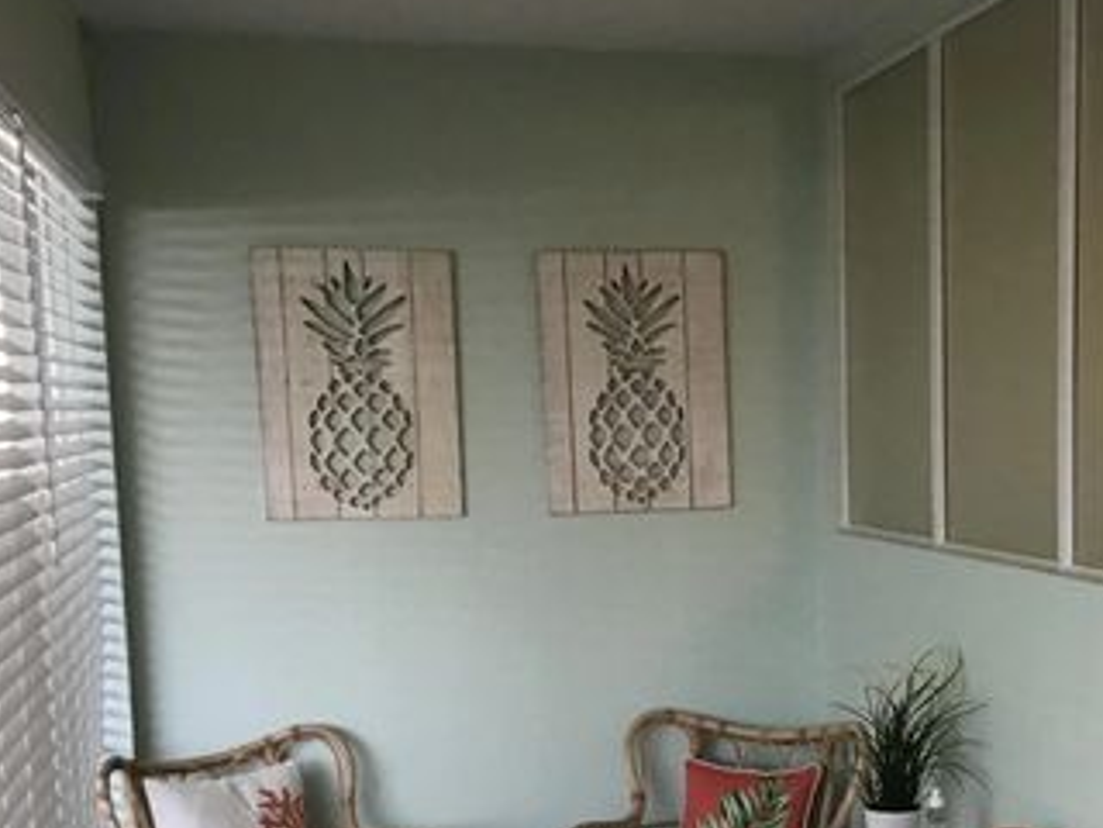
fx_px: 1976
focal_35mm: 62
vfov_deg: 23.1
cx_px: 800
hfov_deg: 30.8
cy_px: 742
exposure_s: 1/30
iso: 100
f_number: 2.4
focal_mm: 3.3
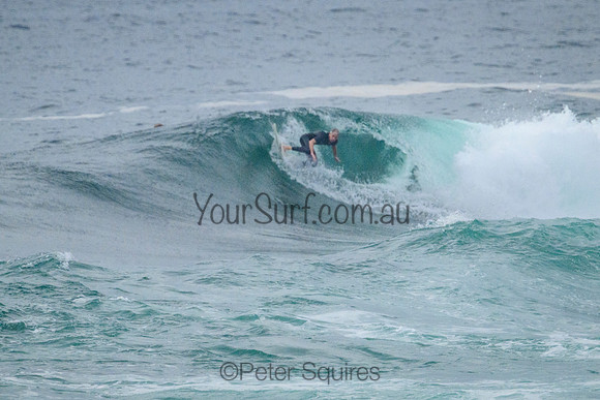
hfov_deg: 1.9
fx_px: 18332
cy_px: 167
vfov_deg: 1.3
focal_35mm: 1100
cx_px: 326
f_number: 11
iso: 2500
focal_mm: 800
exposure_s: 1/2000
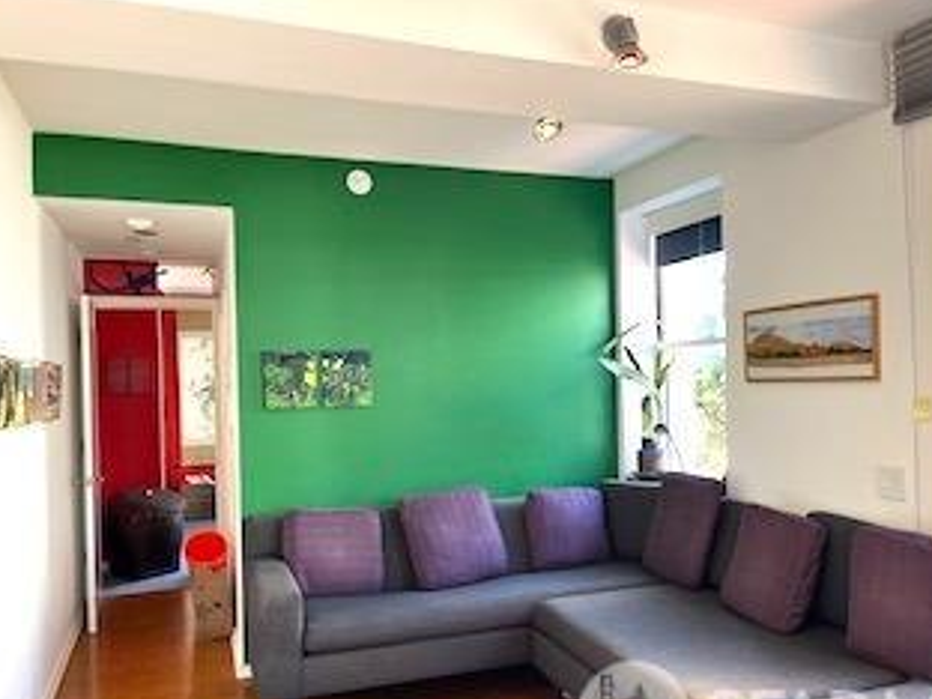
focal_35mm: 30
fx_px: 808
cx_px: 511
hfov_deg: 59.8
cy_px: 382
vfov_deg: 46.7
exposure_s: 1/120
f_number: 1.6
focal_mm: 5.1
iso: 125
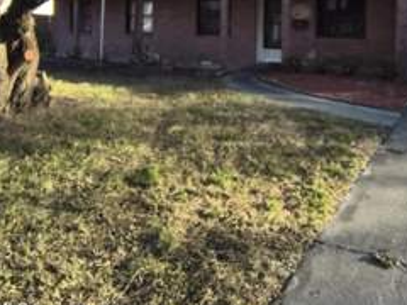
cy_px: 31
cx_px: 241
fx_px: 282
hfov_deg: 71.0
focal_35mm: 24
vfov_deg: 50.5
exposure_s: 1/673
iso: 100
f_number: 2.2
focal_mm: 2.13
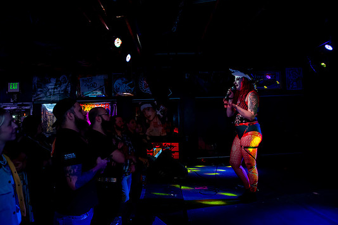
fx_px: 244
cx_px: 164
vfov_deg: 49.5
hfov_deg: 69.4
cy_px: 112
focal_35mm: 26
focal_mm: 24
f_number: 4
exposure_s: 1/50
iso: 5000
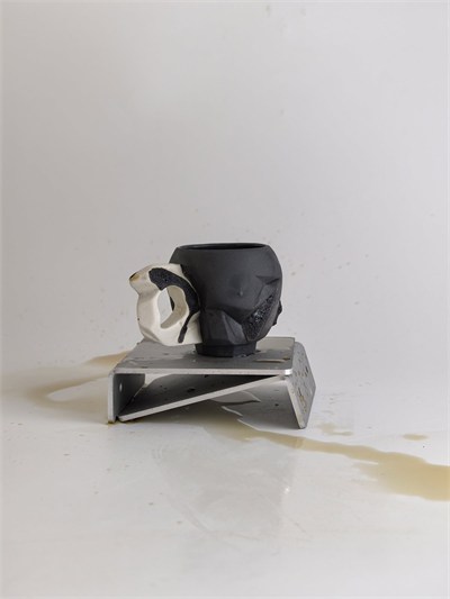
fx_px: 901
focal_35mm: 52
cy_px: 300
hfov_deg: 28.0
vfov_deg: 36.8
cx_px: 225
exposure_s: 1/251
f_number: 2
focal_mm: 8.5
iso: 50
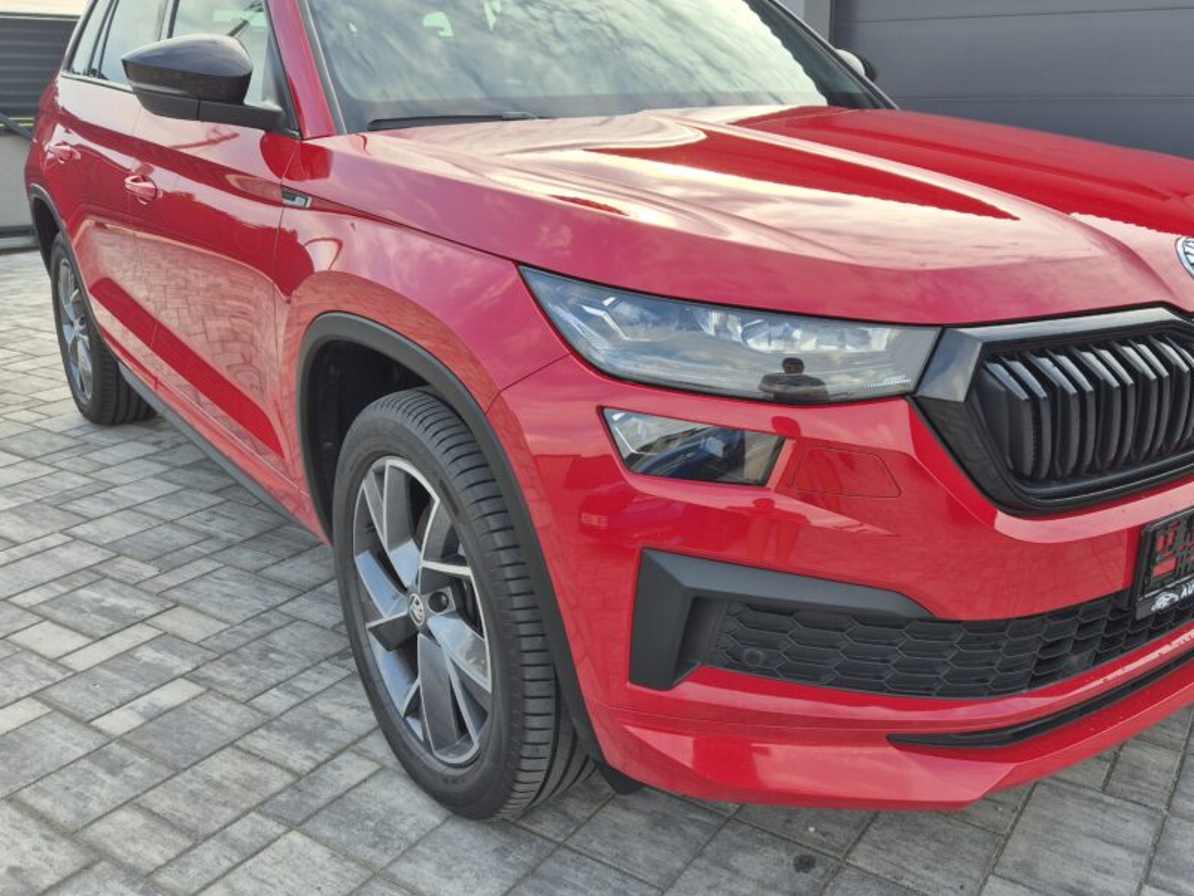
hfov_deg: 58.1
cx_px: 675
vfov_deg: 45.3
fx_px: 1069
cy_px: 374
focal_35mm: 31
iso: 25
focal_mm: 5.4
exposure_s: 1/552
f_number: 1.8
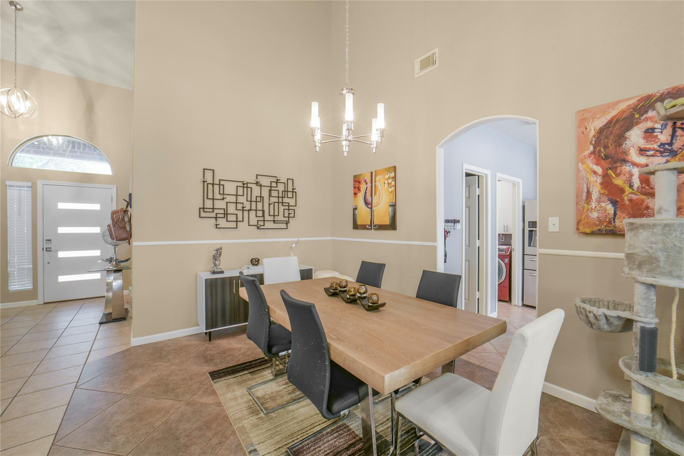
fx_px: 266
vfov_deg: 81.2
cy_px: 228
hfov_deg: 104.2
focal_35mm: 14
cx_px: 342
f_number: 11
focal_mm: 14
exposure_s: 1/4
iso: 500
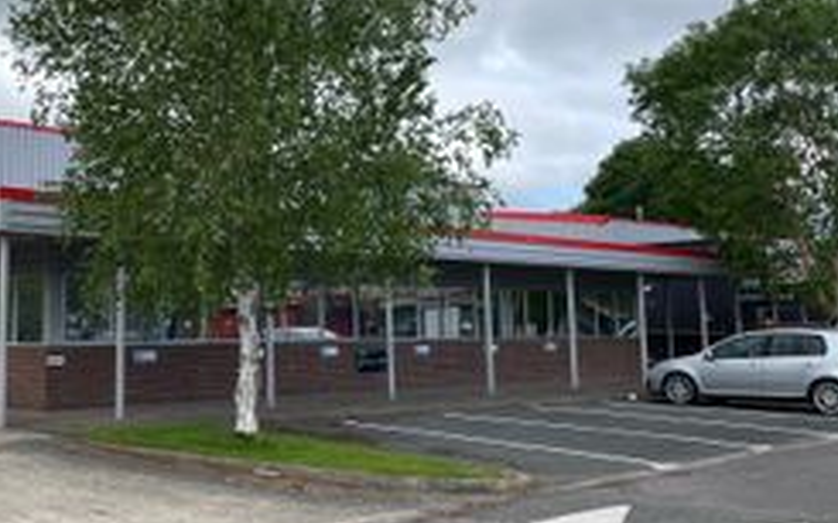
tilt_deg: +7.7
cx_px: 226
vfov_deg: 28.5
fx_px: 1027
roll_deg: -0.4
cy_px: 202
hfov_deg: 43.2
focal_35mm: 45
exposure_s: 1/2174
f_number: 1.6
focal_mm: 4.2
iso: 32
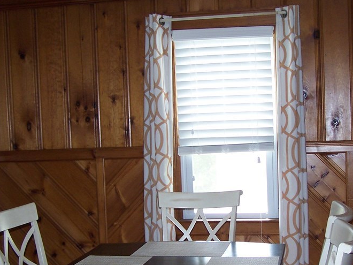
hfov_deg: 32.5
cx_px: 224
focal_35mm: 59
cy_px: 177
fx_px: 602
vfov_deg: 24.7
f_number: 2.8
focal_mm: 6.3
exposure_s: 1/60
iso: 140
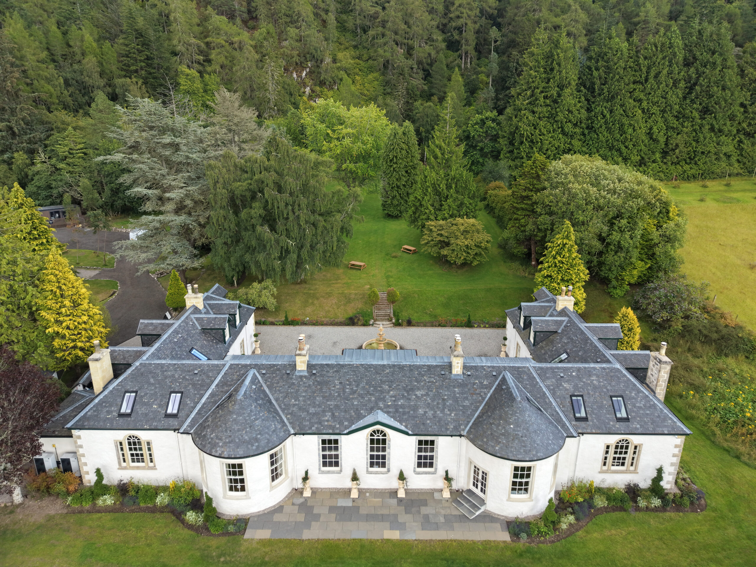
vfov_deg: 56.8
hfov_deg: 71.6
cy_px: 284
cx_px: 378
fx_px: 524
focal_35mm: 24
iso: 200
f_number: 1.8
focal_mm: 8.67
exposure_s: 1/800
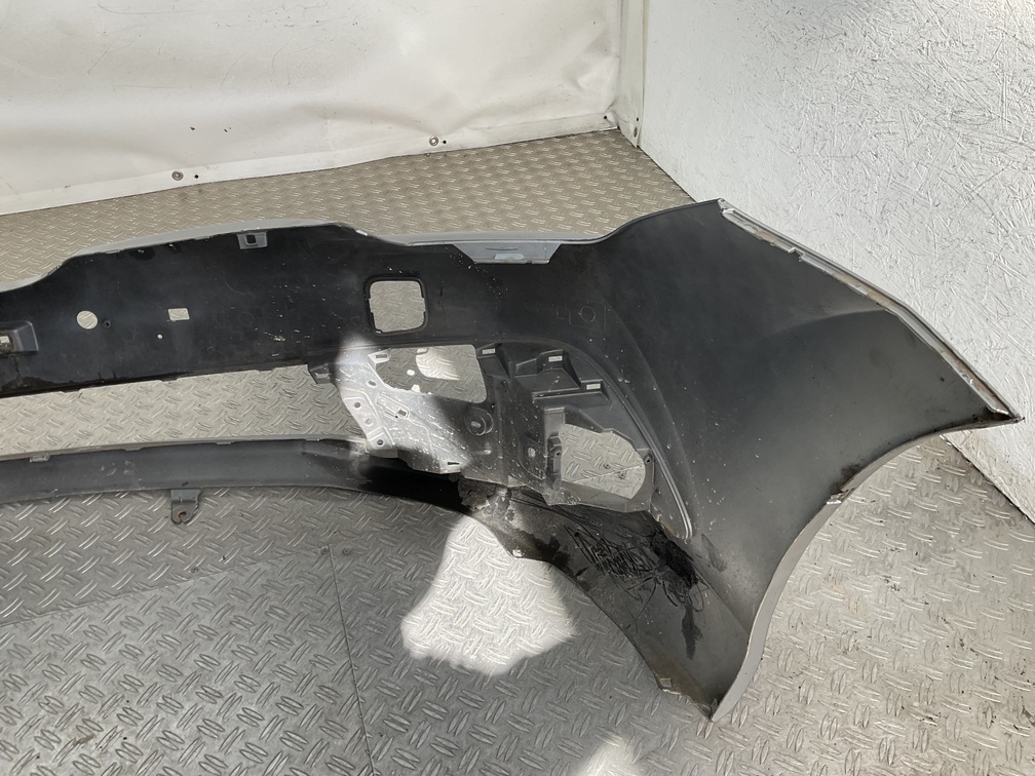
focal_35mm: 29
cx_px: 518
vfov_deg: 48.2
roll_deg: -1.8
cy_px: 388
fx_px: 867
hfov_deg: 61.7
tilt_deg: -38.5
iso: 16
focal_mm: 3
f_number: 1.8
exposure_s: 1/128
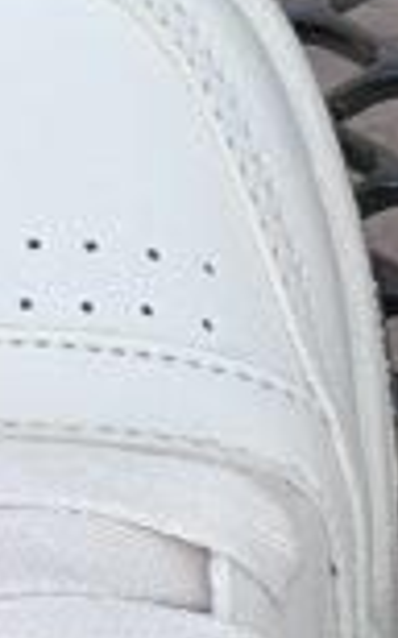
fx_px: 7390
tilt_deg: -82.4
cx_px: 468
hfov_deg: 3.1
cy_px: 878
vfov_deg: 4.9
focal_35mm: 425
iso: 32
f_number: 2.8
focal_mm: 9
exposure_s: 1/281
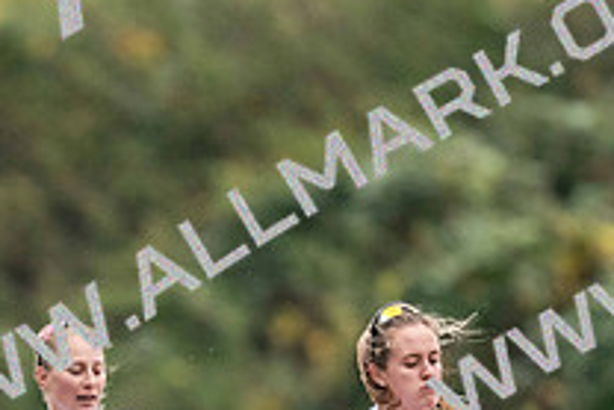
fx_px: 28519
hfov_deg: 1.2
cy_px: 470
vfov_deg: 0.8
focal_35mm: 1671
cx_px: 213
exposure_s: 1/2500
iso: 2800
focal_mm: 600
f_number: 4
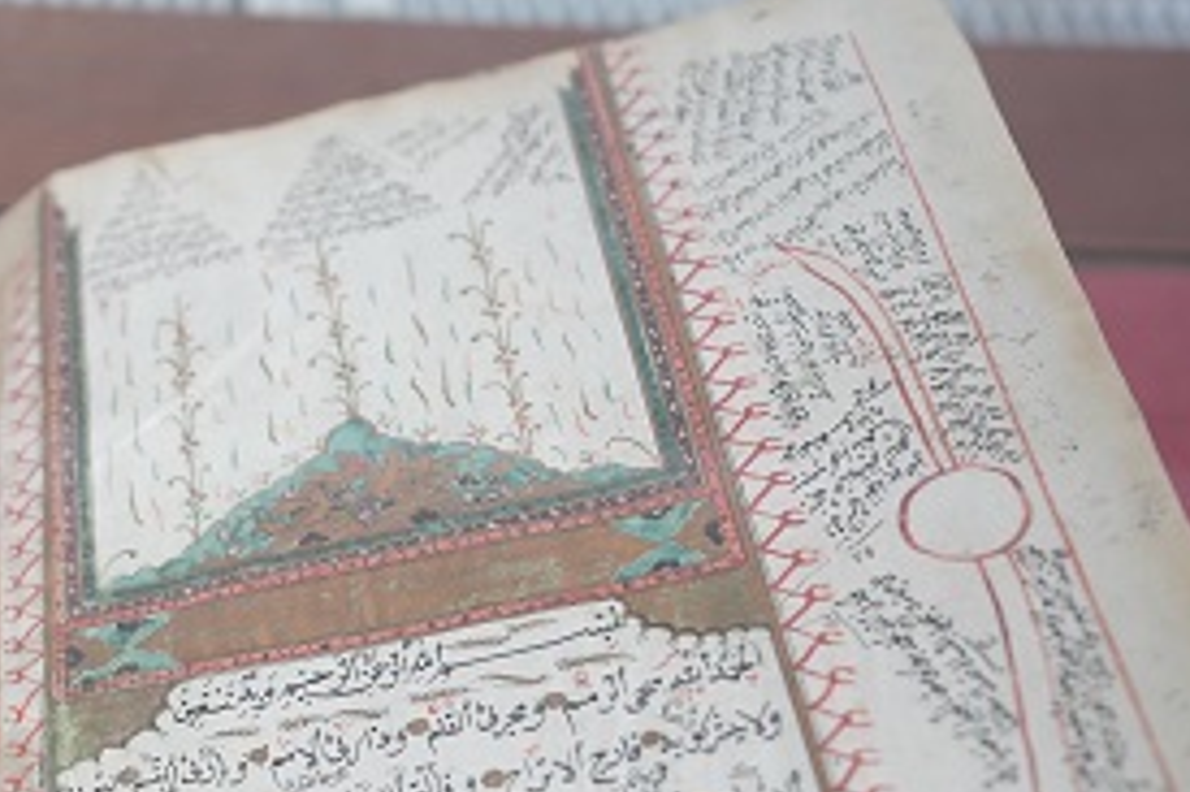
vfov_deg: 18.6
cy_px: 723
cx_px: -35
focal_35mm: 72
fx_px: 2378
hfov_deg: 26.4
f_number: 2.8
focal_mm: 33
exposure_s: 1/60
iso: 800
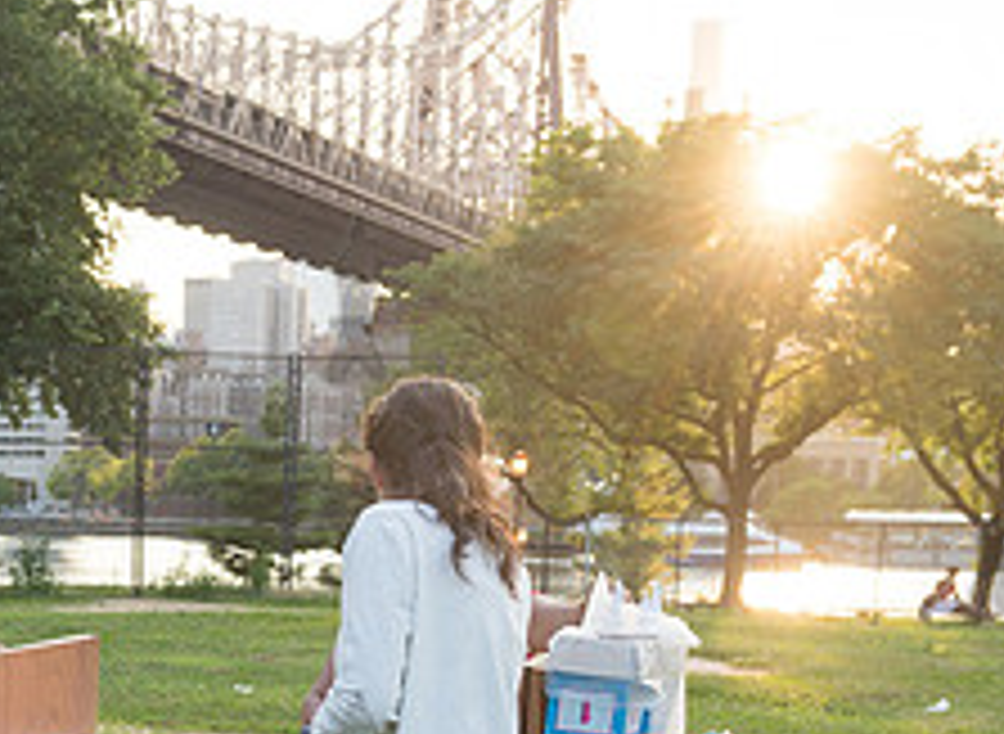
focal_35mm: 77
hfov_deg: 24.9
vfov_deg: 18.0
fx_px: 2213
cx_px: 126
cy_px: 844
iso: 400
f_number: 4.5
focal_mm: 26
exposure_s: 1/500
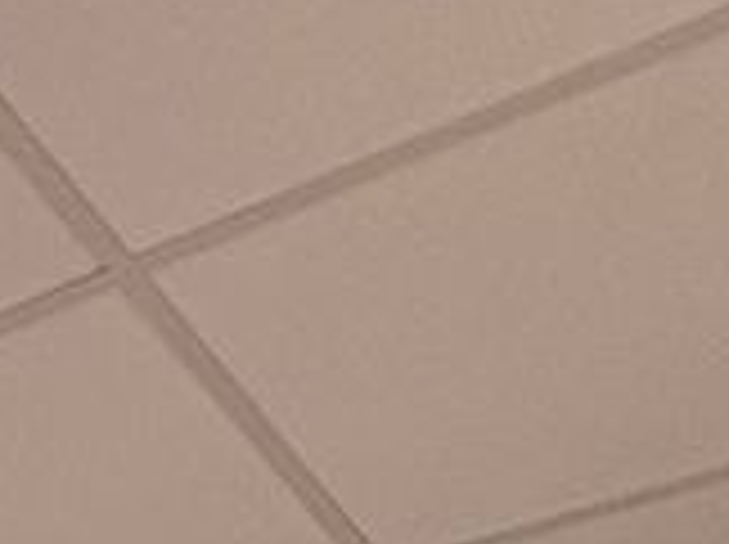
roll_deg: +0.2
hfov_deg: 19.0
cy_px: 1810
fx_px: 2019
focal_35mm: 96
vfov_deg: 9.8
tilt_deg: -6.5
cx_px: -220
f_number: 2.2
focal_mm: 2.22
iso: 200
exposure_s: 1/50
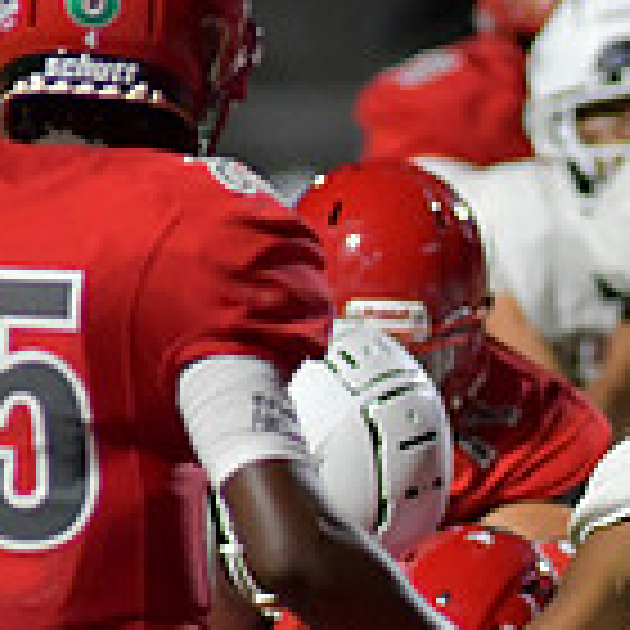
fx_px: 21744
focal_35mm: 1056
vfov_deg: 1.7
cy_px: 628
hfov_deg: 1.7
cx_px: 698
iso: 5600
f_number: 4
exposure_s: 1/1250
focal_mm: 300
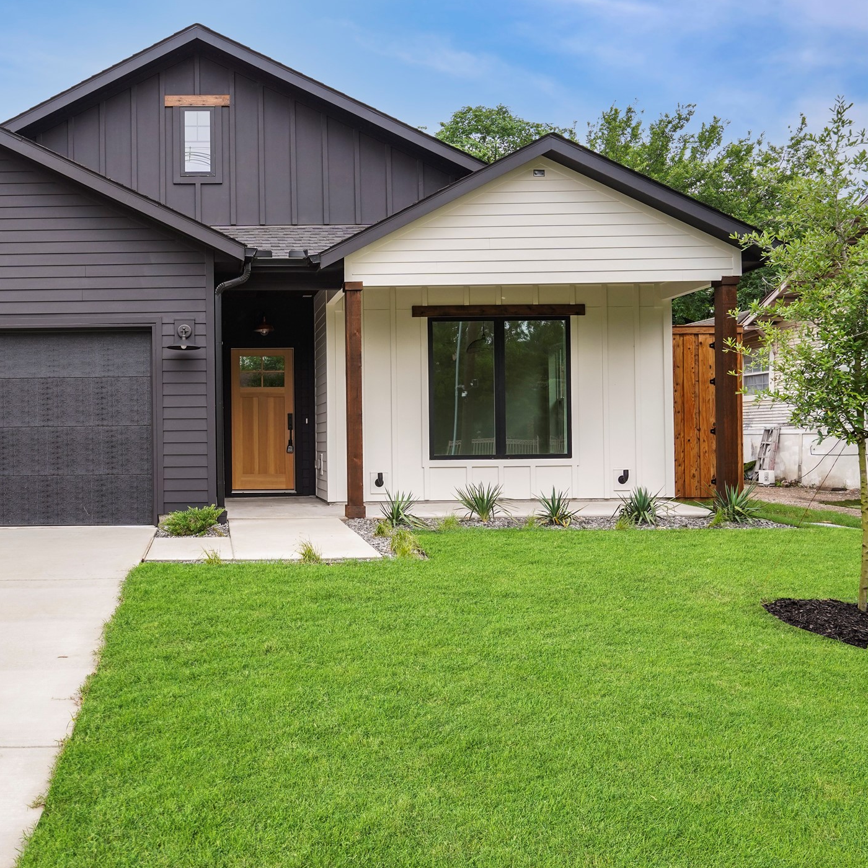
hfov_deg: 52.6
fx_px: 823
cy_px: 432
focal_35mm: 29
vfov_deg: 55.6
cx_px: 195
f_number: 8
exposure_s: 1/125
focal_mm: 22
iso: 400
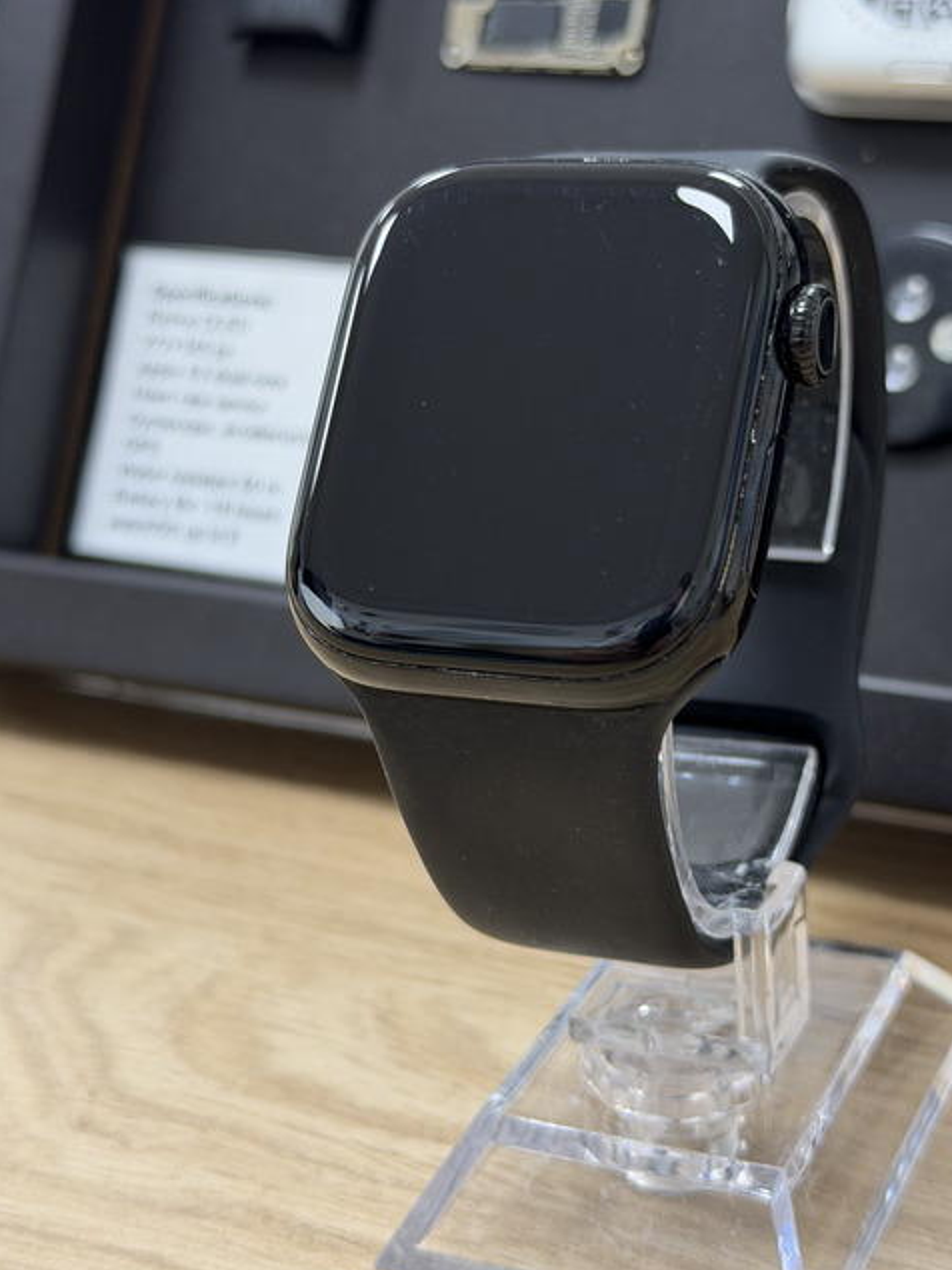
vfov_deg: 28.5
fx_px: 2494
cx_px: 571
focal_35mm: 68
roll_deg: +1.9
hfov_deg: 21.6
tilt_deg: -20.1
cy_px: 560
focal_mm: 6.76
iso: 100
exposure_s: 1/69
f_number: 1.78
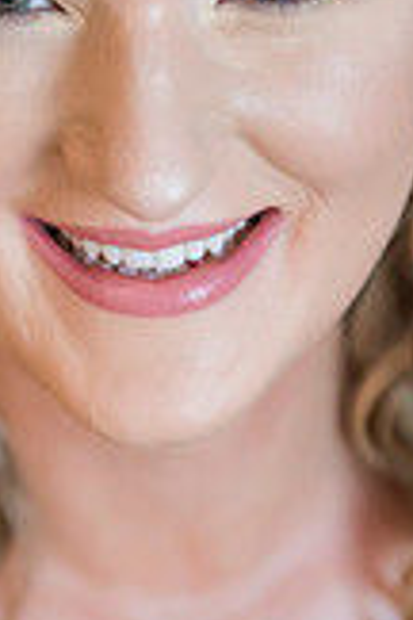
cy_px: 253
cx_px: 141
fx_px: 2770
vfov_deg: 12.8
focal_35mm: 161
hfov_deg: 8.5
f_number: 2.8
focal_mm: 58
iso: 1000
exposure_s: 1/125
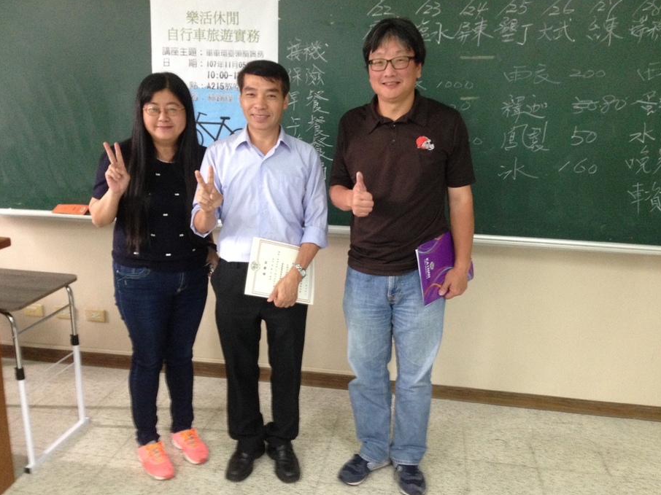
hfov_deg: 54.0
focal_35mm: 34
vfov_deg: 41.8
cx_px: 327
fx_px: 649
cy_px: 251
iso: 320
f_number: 2.4
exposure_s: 1/20
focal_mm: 4.12
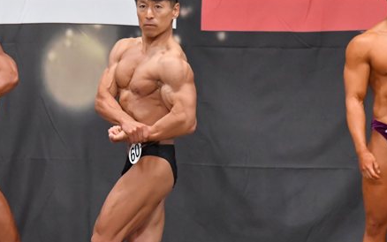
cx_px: 55
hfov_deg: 5.8
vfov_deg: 3.6
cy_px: 165
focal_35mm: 364
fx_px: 3840
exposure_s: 1/400
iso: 6400
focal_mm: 135
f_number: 5.6
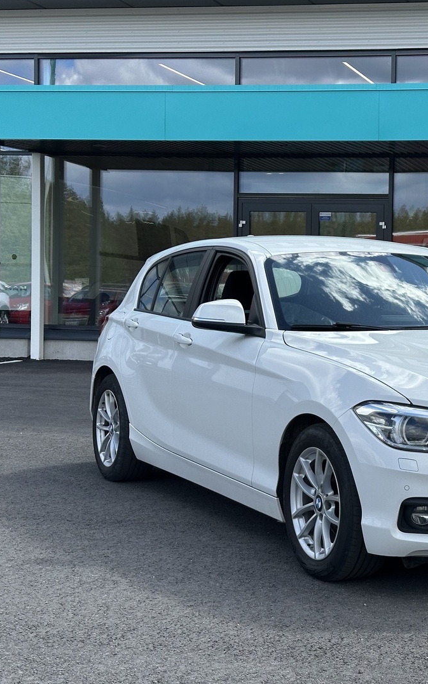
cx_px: 419
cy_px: 342
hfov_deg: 18.7
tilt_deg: -1.8
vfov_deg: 30.2
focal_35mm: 68
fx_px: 1269
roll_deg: -1.5
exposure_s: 1/2070
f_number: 1.78
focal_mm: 6.86
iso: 64
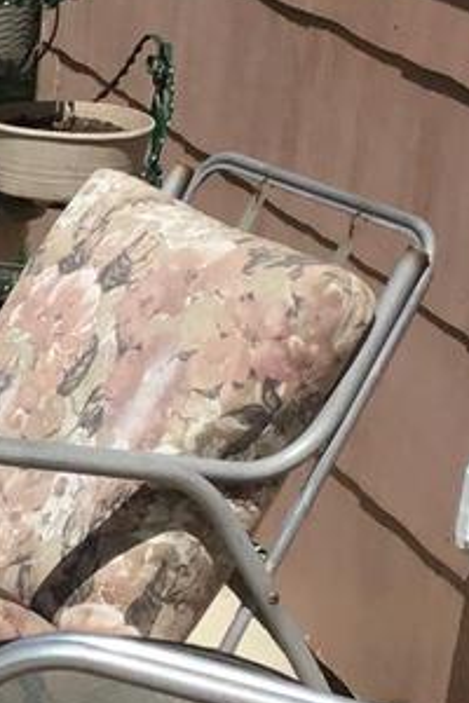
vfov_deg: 13.2
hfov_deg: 8.6
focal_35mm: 155
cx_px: -319
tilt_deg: -19.2
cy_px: 483
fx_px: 3029
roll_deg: -2.0
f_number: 2.4
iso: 25
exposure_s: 1/2262
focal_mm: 3.3
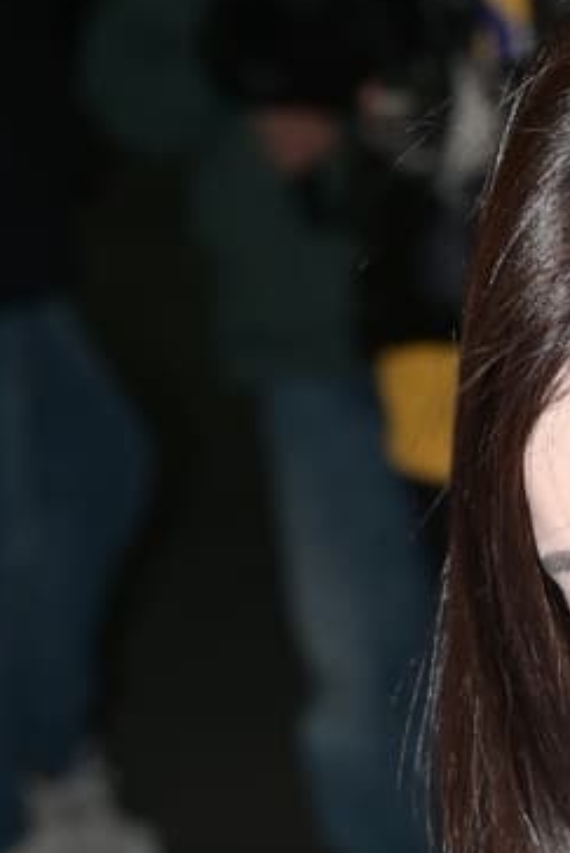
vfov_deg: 8.2
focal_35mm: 247
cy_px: 1230
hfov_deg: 5.5
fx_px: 5860
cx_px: 856
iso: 64
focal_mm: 50
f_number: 4.5
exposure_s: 1/200
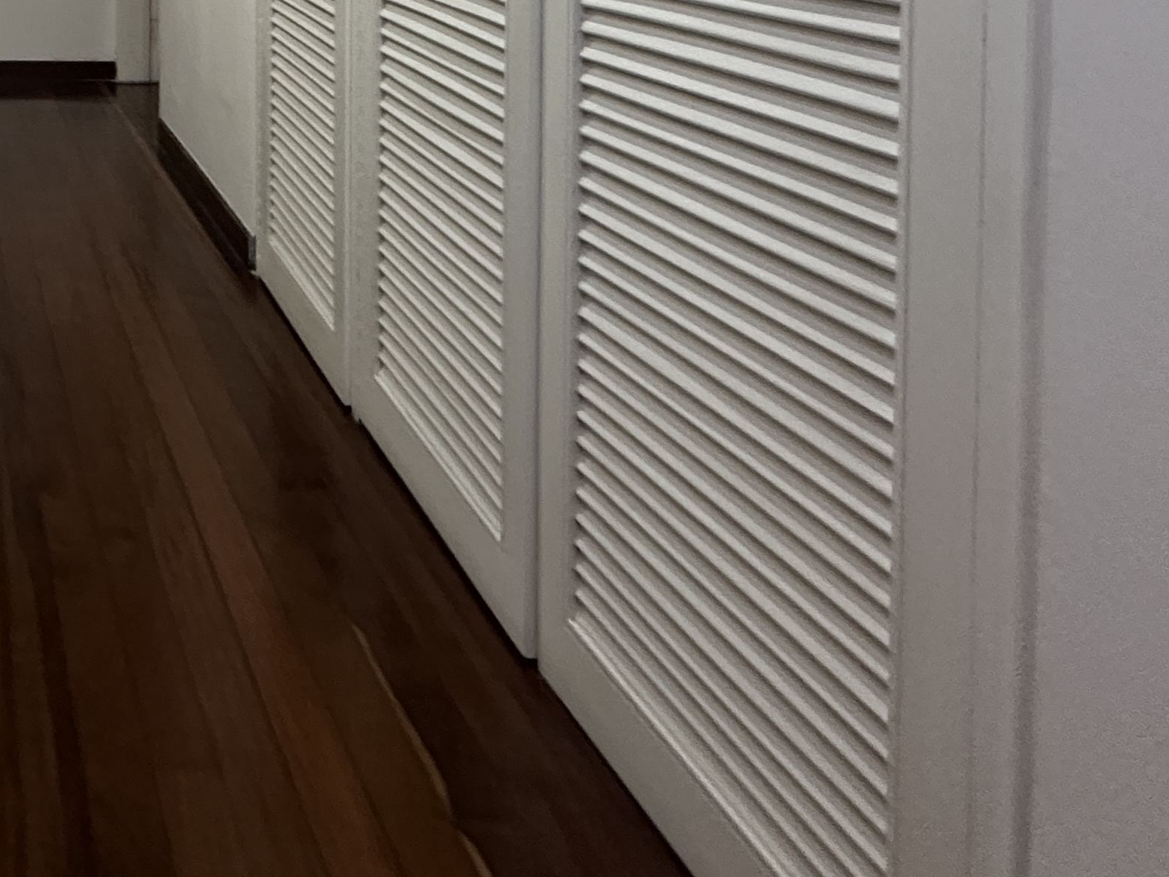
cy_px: -149
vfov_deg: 33.2
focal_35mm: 36
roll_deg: +0.6
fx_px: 1216
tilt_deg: -1.5
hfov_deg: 42.7
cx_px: -51
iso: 500
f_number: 2.2
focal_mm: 2.22
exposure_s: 1/60
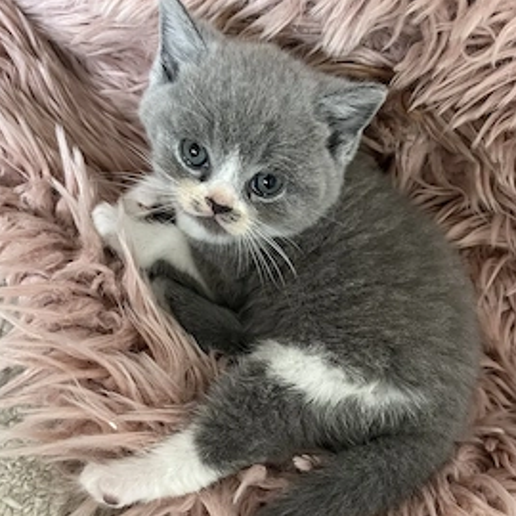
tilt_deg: -53.6
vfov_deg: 47.7
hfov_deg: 48.4
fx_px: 573
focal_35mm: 34
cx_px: 243
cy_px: 340
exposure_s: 1/60
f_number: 1.6
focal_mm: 5.1
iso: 500
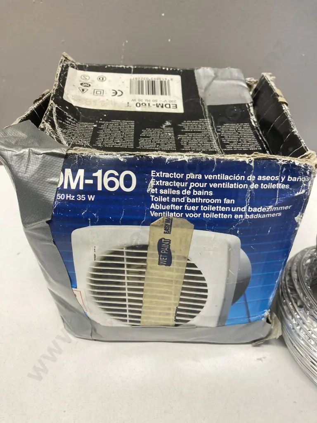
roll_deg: +3.2
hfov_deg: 49.7
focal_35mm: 28
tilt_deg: -34.9
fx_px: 342
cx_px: 158
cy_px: 212
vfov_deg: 63.4
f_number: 1.8
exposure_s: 1/50
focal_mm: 3.99
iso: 80
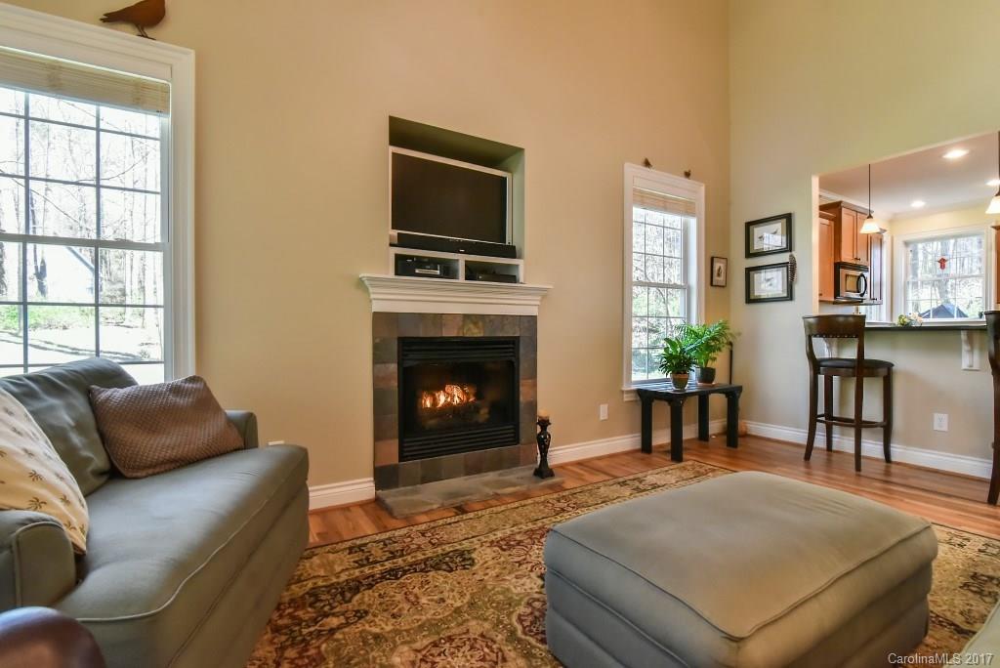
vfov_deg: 73.8
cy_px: 334
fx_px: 445
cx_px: 500
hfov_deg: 96.7
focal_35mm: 16
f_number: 10
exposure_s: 1/100
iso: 4000
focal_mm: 16
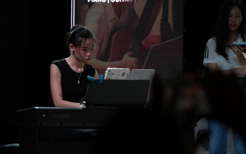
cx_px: 98
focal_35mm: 356
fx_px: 2387
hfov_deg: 5.9
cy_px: 69
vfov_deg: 3.7
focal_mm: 178
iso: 160
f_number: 6.3
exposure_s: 1/30
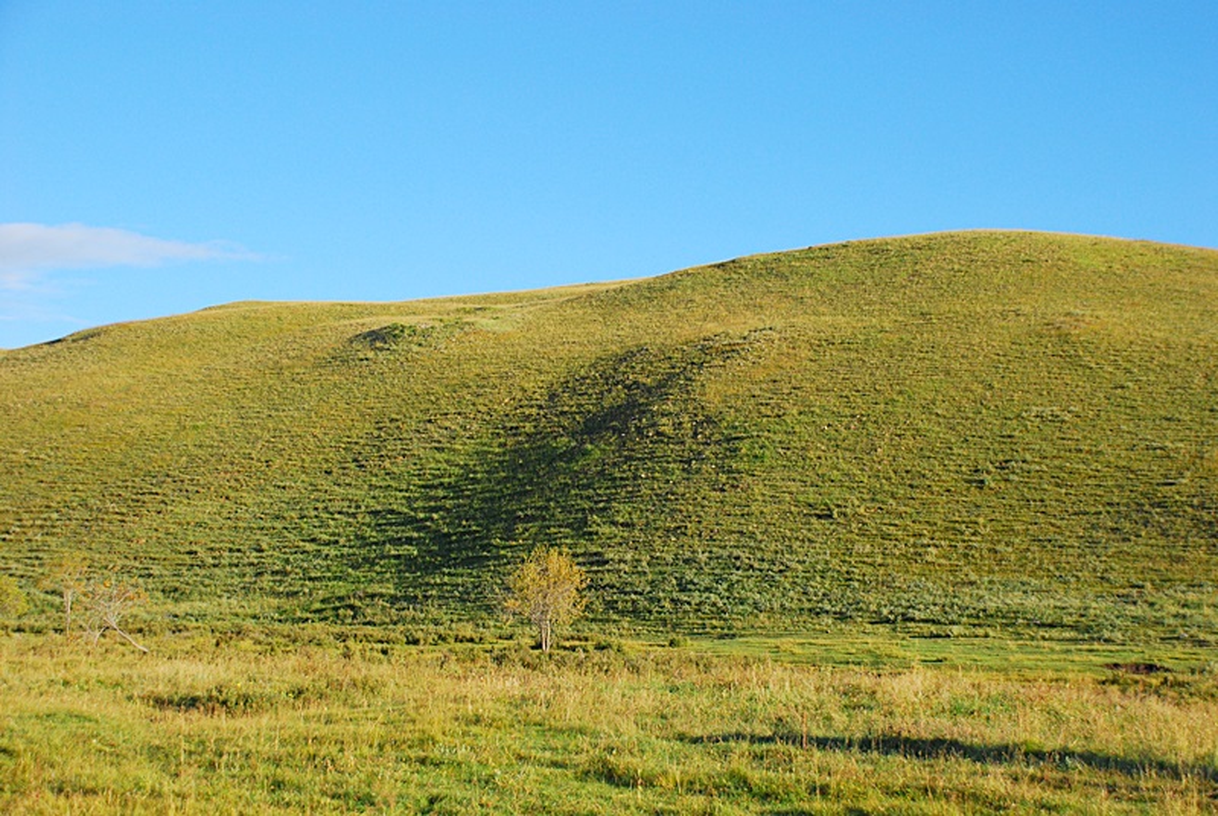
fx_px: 1779
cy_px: 408
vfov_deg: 25.8
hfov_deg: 37.8
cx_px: 609
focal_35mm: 52
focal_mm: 35
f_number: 5.6
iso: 400
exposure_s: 1/640
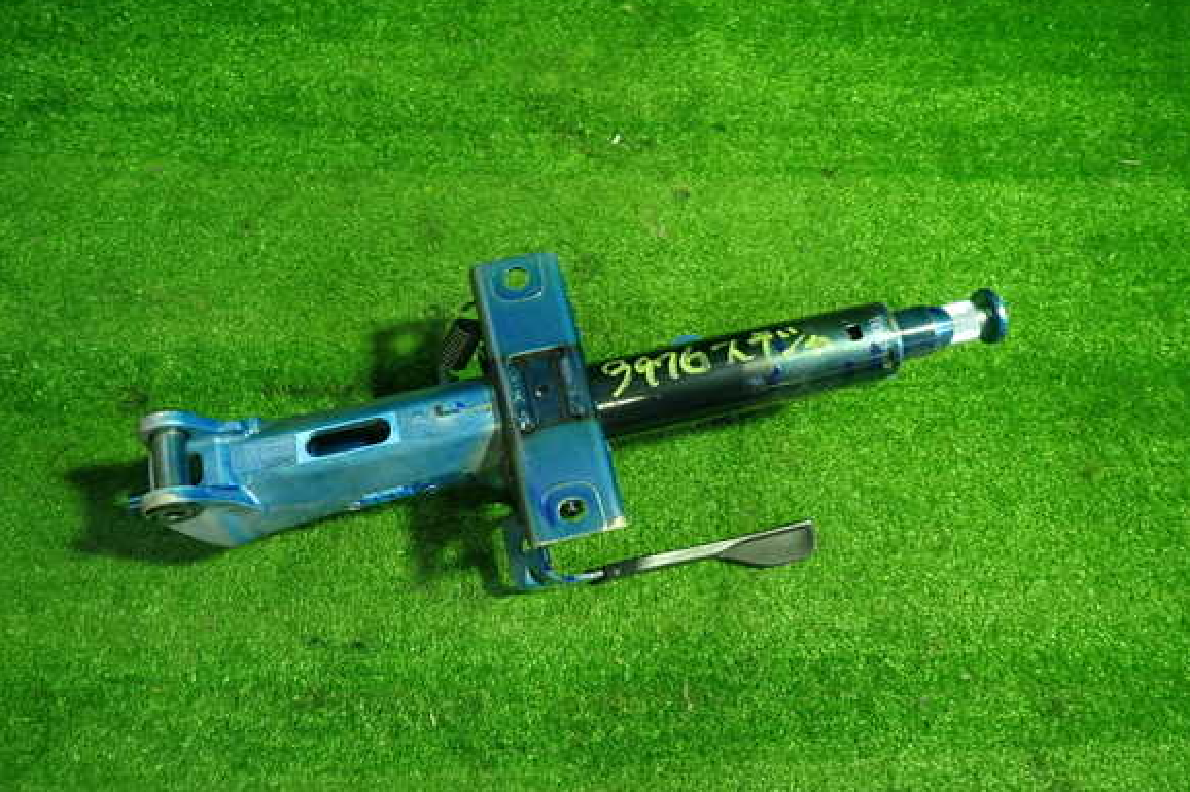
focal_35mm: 27
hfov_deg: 67.4
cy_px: 387
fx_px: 892
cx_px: 583
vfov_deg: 47.9
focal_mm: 4.5
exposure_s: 1/30
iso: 200
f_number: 2
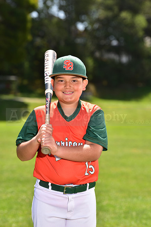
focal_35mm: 150
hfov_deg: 9.2
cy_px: 114
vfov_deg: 13.7
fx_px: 943
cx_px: 76
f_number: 5.6
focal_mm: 150
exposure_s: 1/200
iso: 80
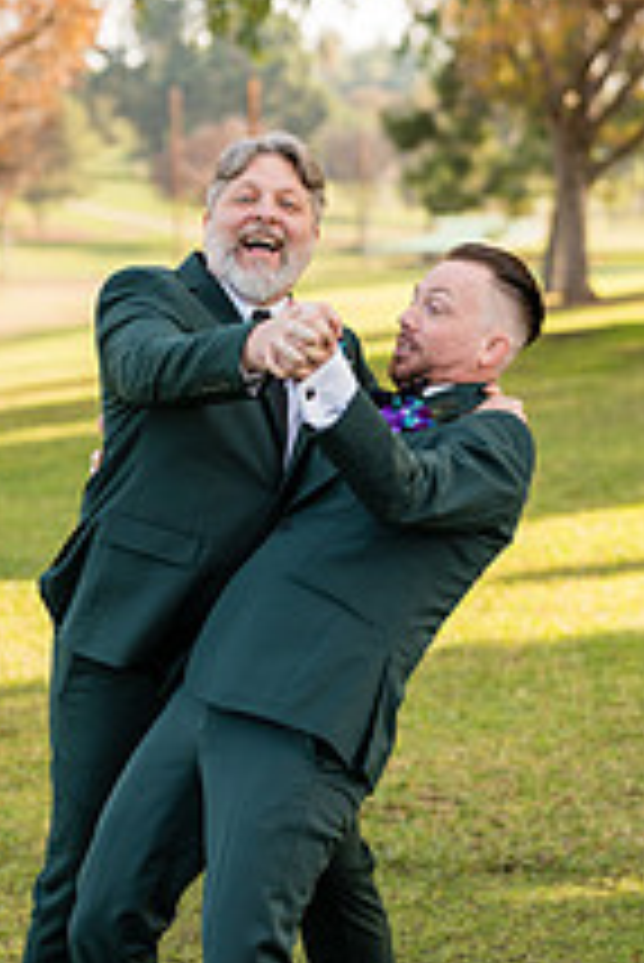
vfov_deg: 19.4
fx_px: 2813
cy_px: 518
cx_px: 248
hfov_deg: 13.1
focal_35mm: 105
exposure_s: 1/2000
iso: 320
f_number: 2
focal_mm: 50
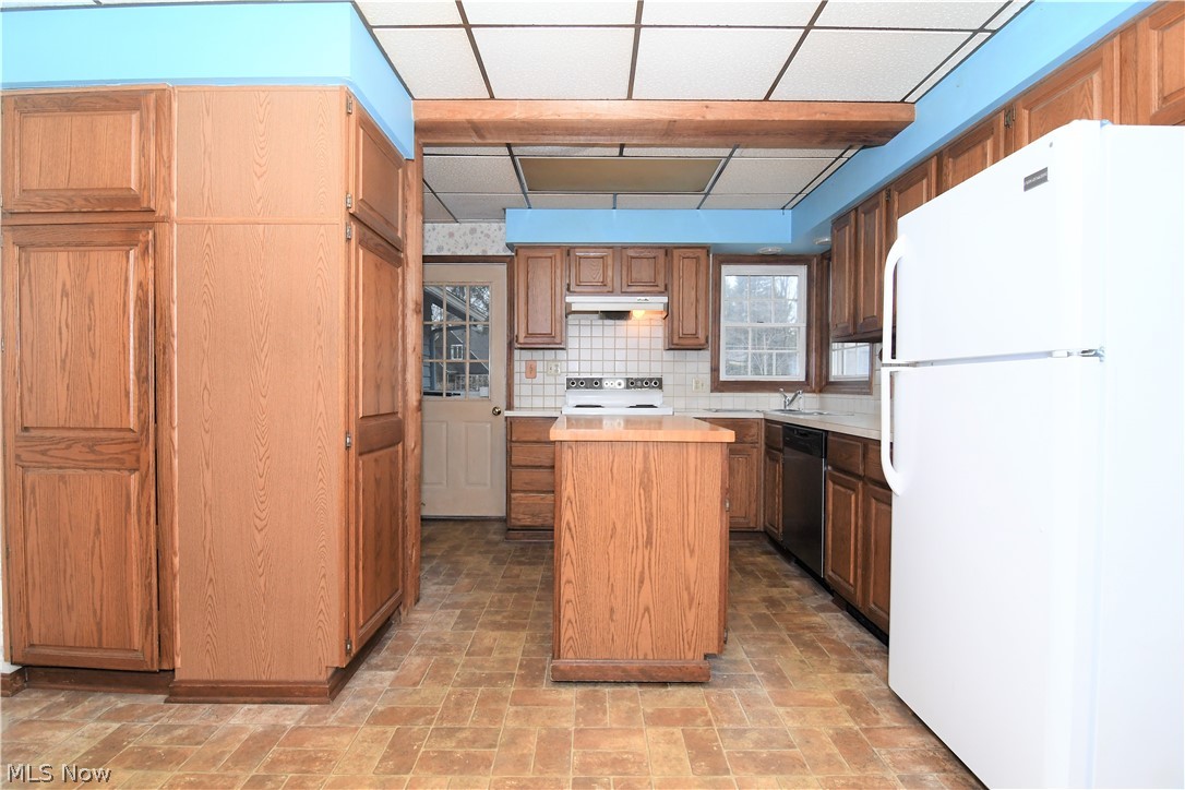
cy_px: 395
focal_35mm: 16
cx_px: 592
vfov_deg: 72.1
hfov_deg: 95.0
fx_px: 543
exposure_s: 1/250
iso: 1600
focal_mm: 11
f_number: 7.1
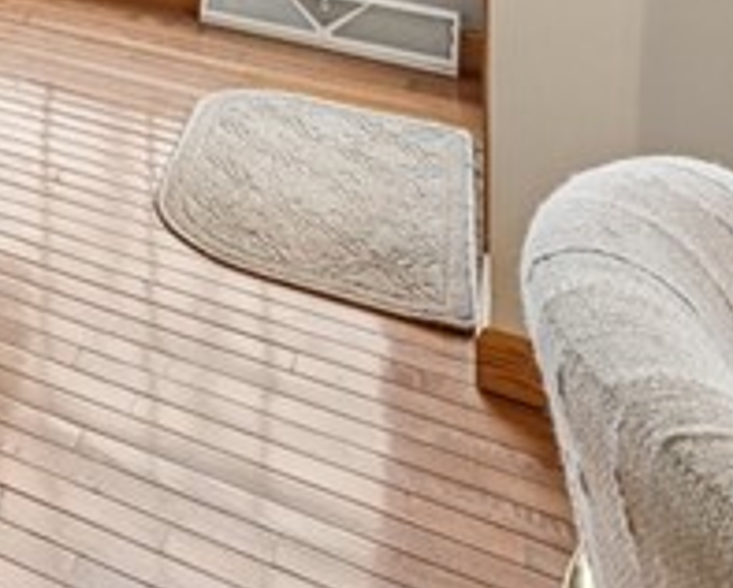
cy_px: -504
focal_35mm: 62
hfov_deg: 20.9
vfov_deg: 18.5
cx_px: -584
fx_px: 1346
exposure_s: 1/4
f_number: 11
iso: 50
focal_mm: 12
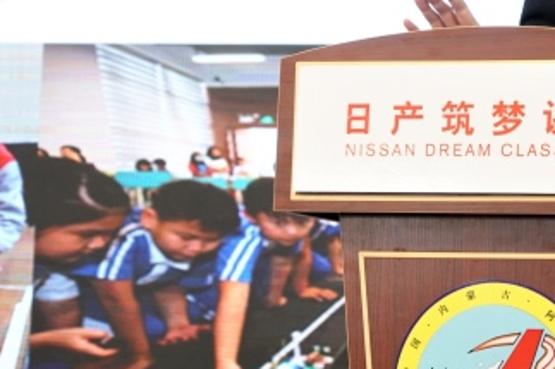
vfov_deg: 8.5
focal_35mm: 161
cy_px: -6
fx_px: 2481
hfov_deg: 12.7
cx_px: 442
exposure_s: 1/125
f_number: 4.5
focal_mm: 65
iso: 1000
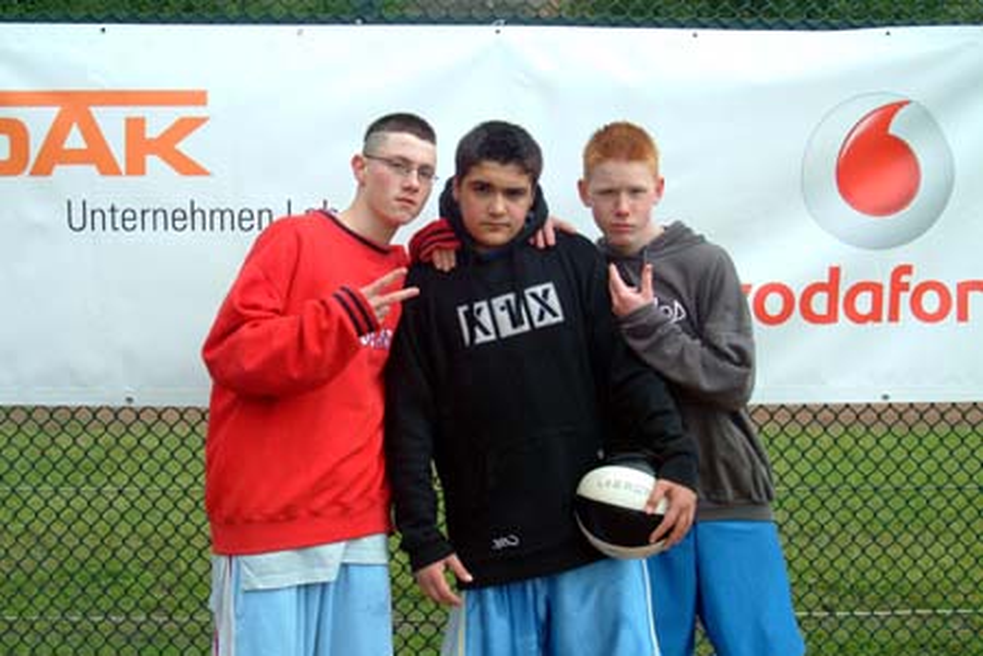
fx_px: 1474
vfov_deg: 25.1
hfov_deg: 36.9
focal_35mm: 54
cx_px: 492
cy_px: 328
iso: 400
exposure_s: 1/180
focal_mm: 36
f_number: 6.7
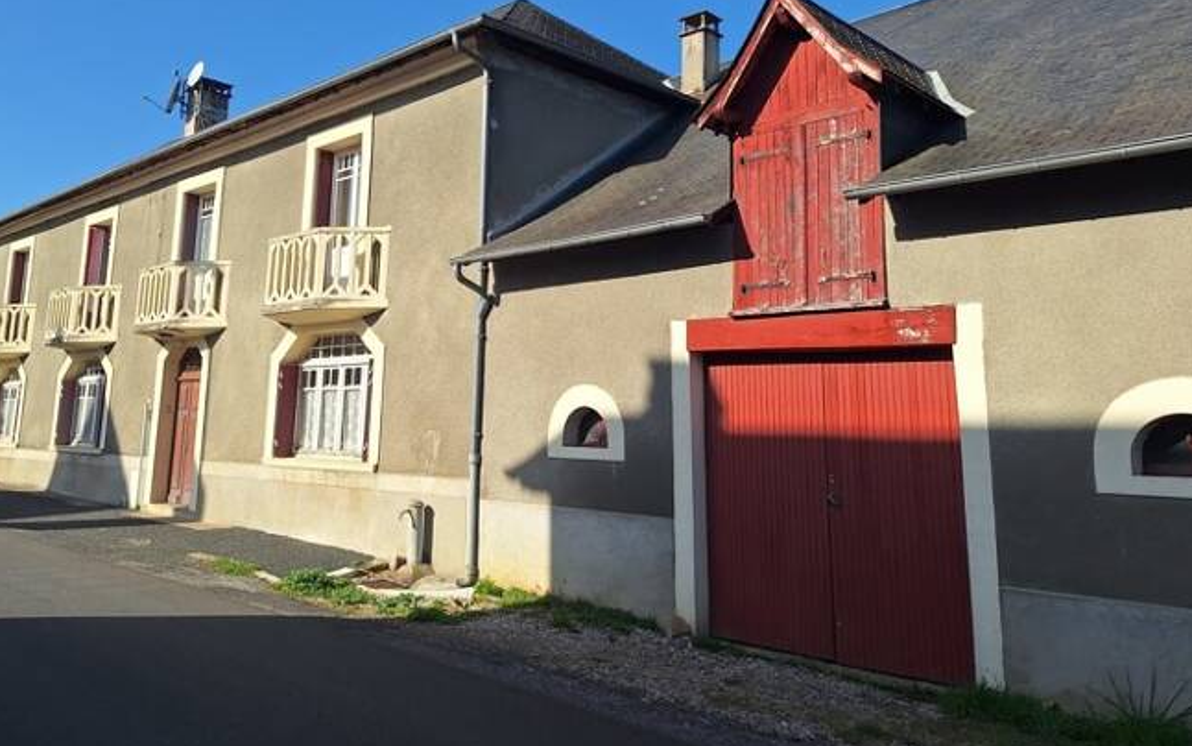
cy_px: 223
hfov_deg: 64.6
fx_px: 942
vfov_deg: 42.3
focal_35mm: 29
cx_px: 554
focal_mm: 5.54
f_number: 1.8
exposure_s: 1/3268
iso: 40
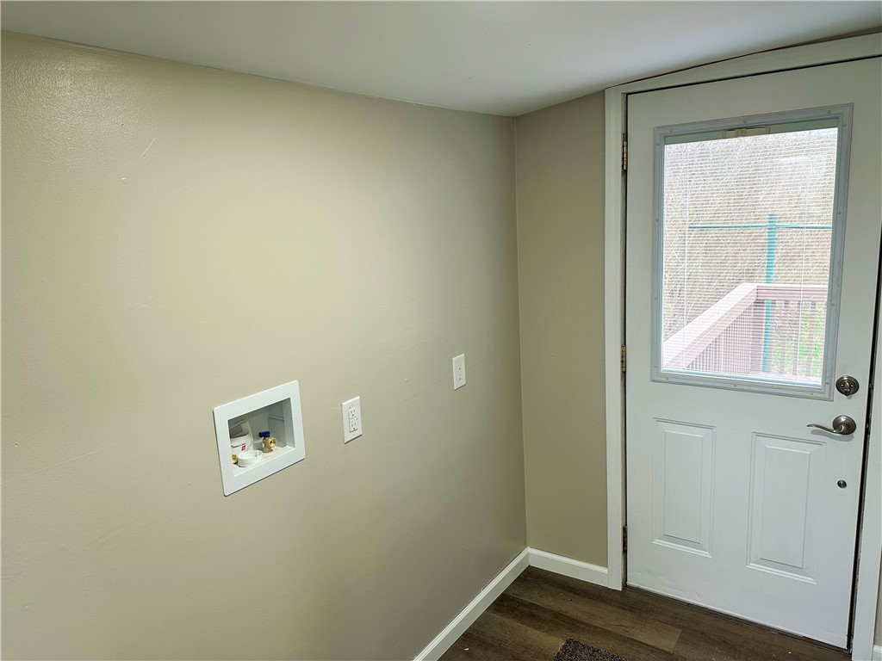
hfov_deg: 71.6
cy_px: 330
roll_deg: +3.4
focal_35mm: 24
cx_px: 441
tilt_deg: -10.0
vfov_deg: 56.8
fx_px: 612
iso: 125
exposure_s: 1/120
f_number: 1.78
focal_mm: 6.86
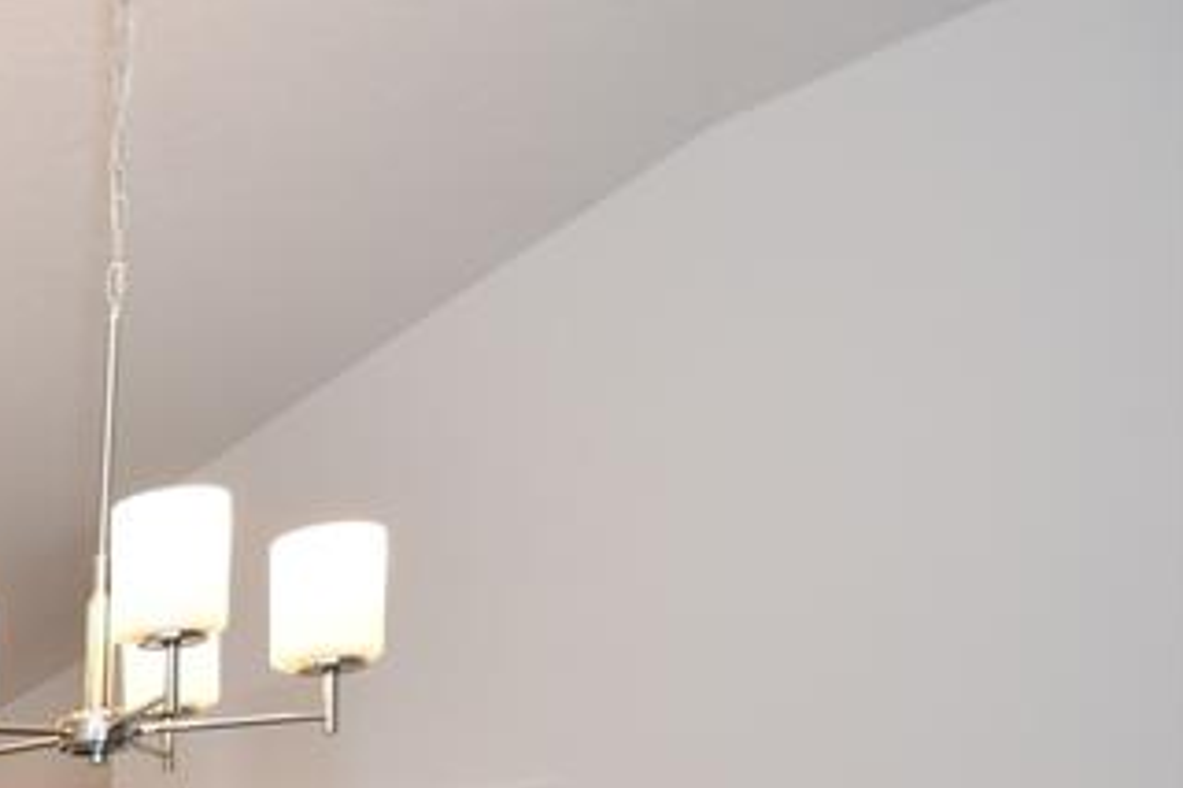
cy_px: 1077
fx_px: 1576
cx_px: -695
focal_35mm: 48
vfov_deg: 23.9
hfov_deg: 26.2
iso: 200
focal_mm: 10
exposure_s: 1/60
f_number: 4
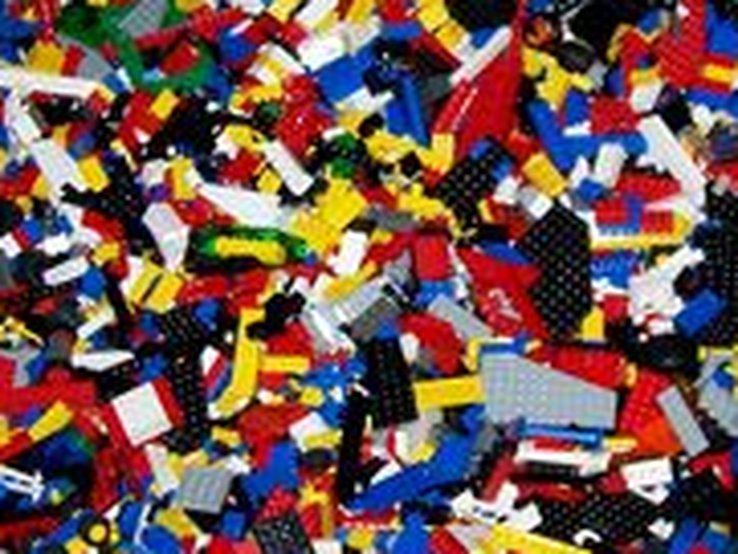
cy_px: 126
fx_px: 2560
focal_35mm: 120
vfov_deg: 12.3
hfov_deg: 16.3
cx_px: 550
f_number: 2.7
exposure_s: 1/112
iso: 140
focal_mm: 5.6
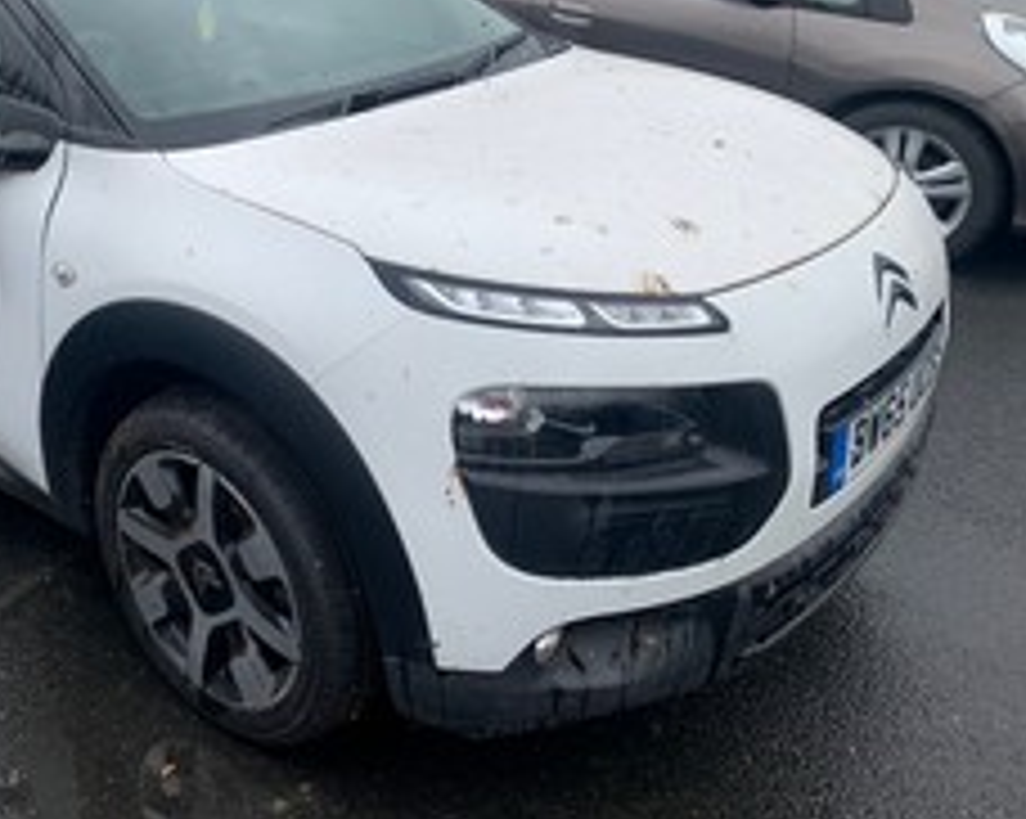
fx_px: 1183
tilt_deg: -18.6
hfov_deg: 45.2
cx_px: 248
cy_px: 266
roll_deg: +3.2
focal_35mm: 39
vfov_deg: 37.7
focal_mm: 4.25
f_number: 1.8
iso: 25
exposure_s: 1/656
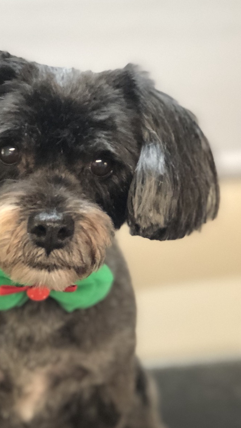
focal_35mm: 104
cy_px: 309
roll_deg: +2.0
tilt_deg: -16.1
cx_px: 13
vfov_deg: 20.4
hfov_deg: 11.6
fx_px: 1181
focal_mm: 6.6
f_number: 2.8
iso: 320
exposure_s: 1/33
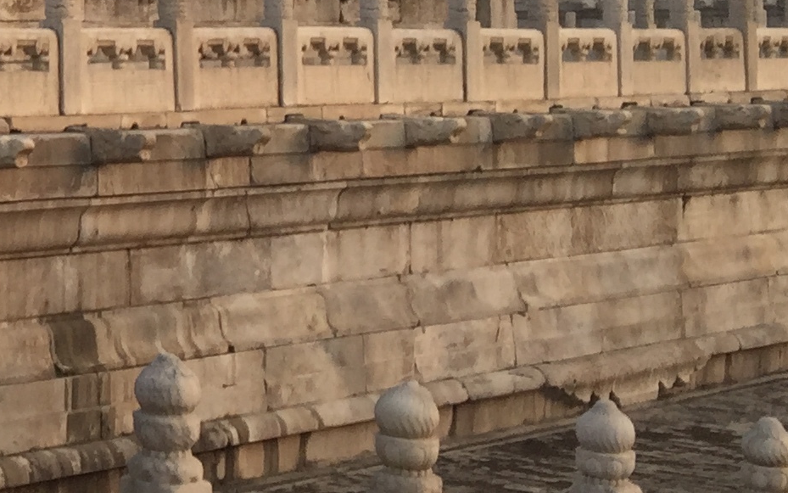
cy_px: -57
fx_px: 2320
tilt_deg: +2.6
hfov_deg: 17.1
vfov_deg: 11.9
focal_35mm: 108
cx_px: -445
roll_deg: +0.5
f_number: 2.2
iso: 32
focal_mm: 4.15
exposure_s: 1/565
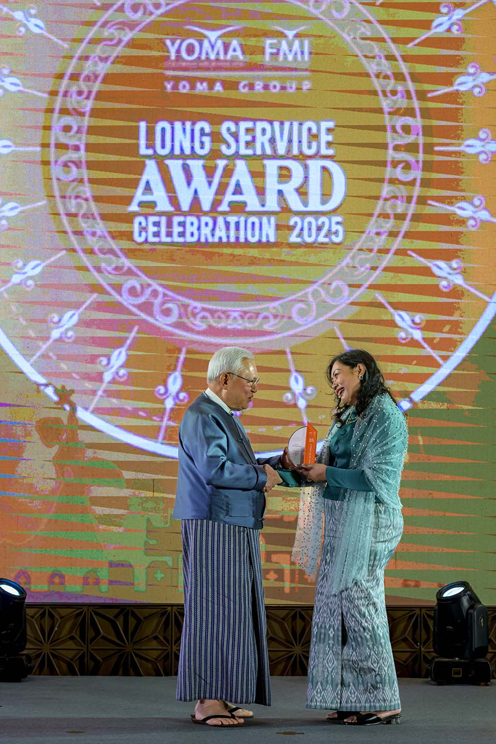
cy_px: 372
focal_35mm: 85
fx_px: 1757
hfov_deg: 16.1
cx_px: 248
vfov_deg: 23.9
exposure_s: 1/320
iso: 1100
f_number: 4
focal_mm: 85
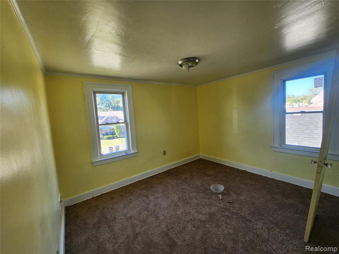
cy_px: 127
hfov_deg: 106.2
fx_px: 127
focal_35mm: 13
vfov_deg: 89.9
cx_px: 170
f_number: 2.2
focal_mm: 2.2
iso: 50
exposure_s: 1/60
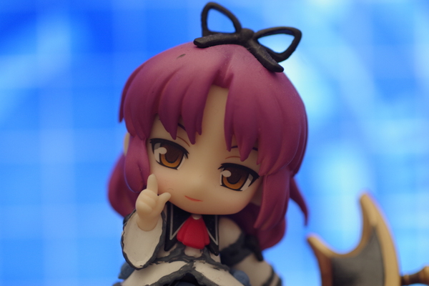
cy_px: 143
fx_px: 1609
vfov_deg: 10.2
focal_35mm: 135
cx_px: 214
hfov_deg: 15.2
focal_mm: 90
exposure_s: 1/8
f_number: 4.5
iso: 400
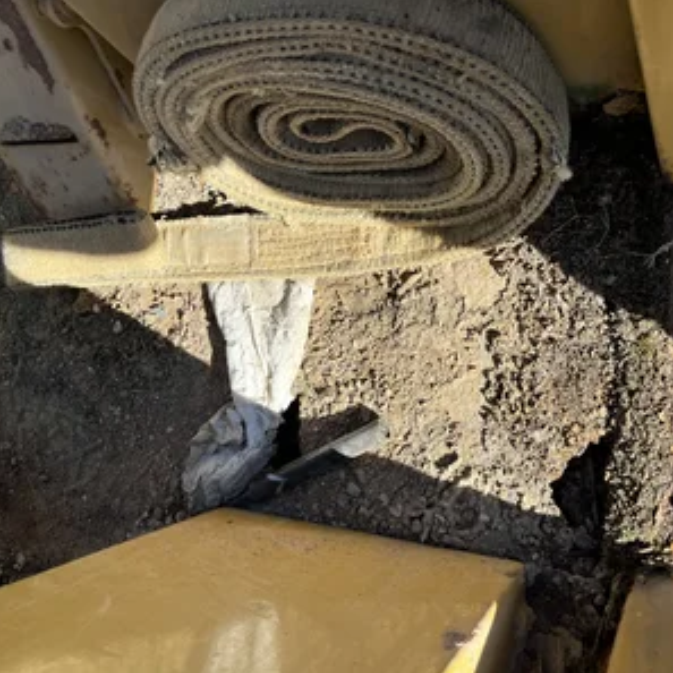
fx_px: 682
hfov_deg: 52.0
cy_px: 335
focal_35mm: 31
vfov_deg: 52.5
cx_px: 417
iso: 50
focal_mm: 5.1
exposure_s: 1/1212
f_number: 1.6
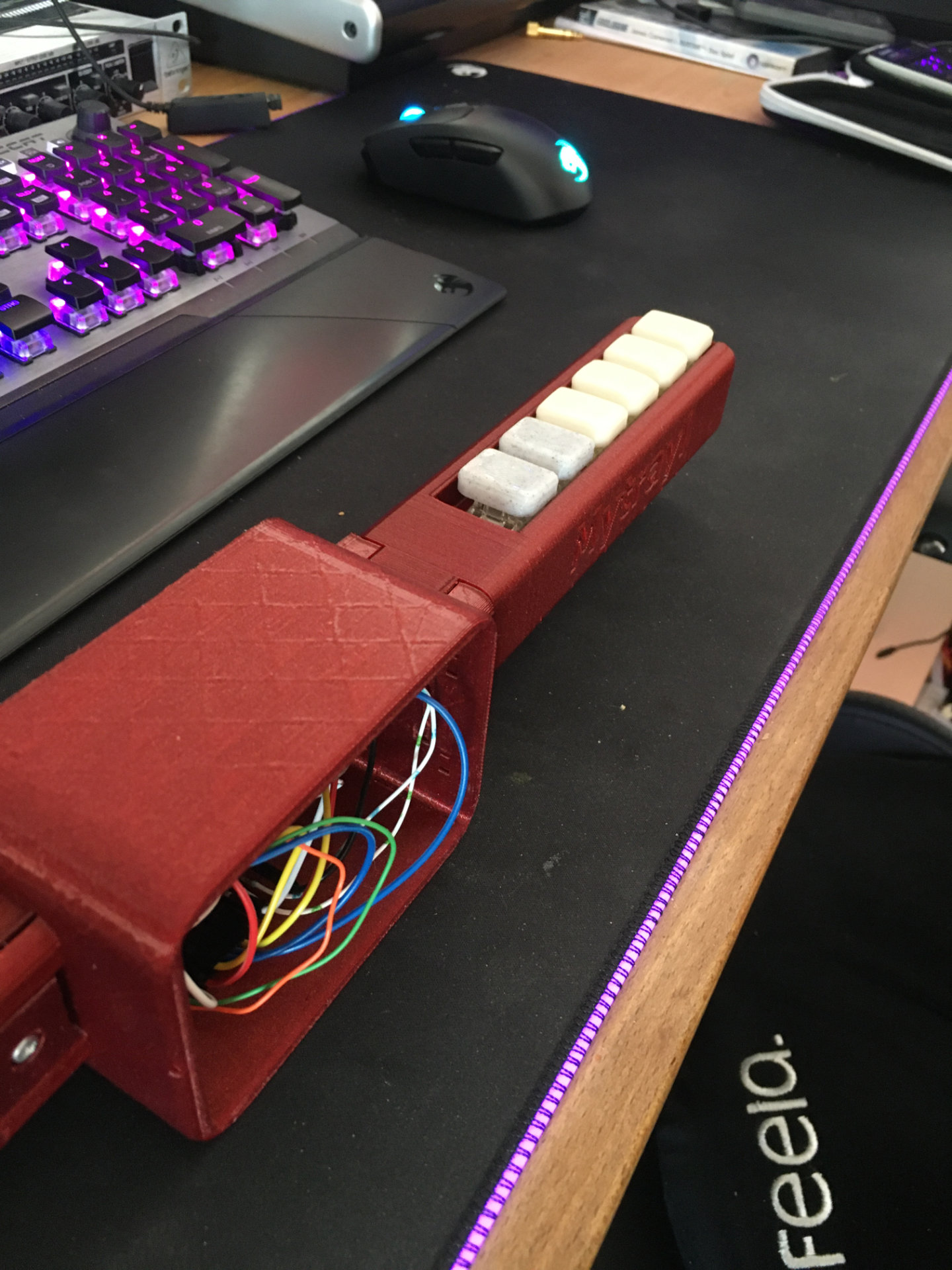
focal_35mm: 29
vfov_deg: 61.7
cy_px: 635
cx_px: 476
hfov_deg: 48.2
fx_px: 1063
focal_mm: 4.2
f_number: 2.2
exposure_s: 1/20
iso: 200
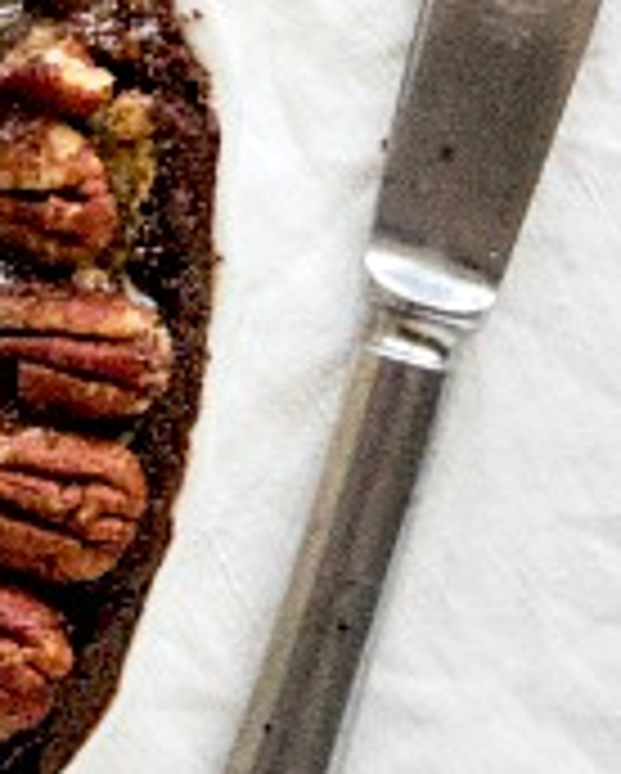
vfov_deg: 5.9
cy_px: -765
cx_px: 295
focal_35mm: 318
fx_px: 7293
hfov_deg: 4.9
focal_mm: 38
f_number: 4.8
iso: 200
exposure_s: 1/125
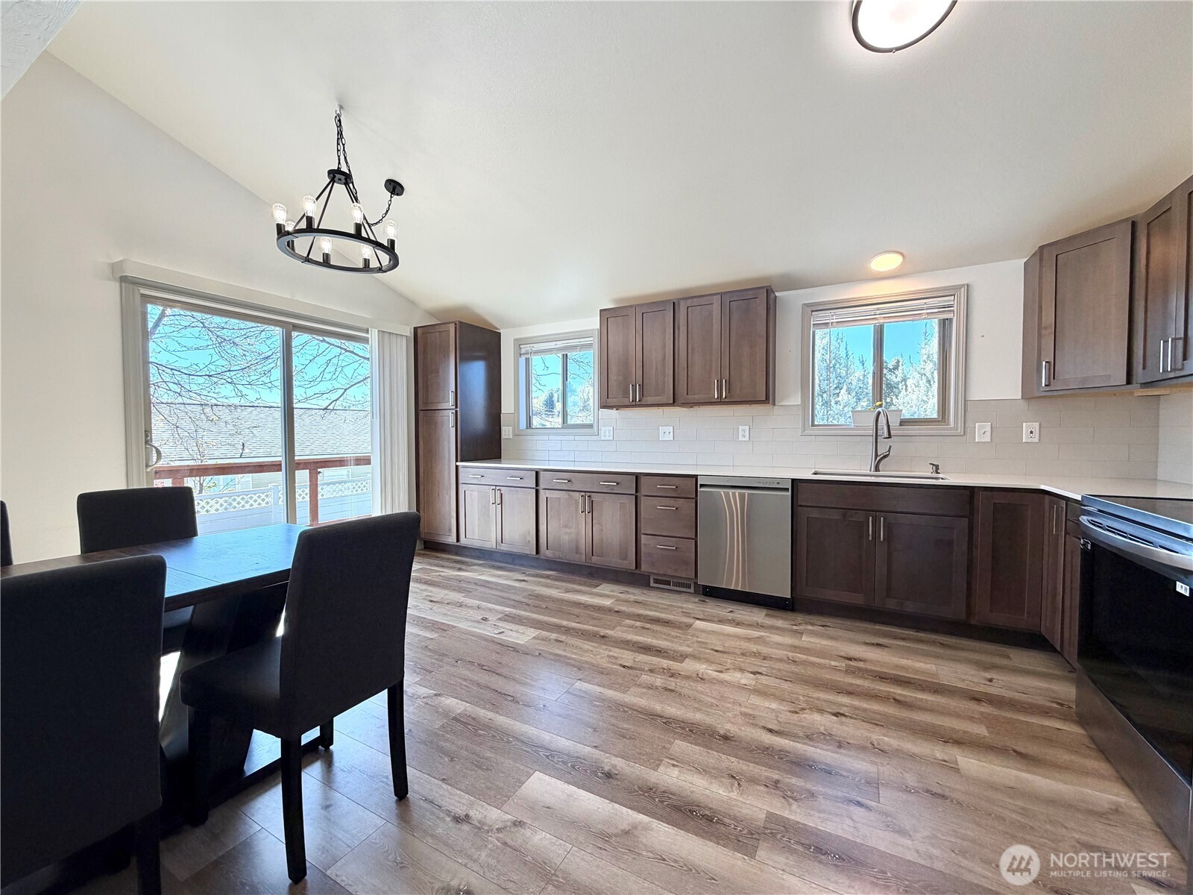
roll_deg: +0.4
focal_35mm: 14
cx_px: 596
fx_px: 482
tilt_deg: -1.6
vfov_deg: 85.7
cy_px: 448
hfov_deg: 102.1
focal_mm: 2.22
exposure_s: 1/125
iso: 50
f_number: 2.2
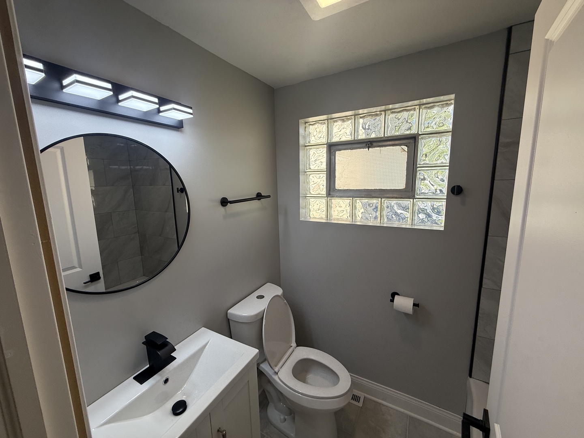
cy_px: 219
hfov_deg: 102.1
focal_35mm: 14
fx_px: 236
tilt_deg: -8.5
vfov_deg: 85.7
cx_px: 292
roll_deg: +0.8
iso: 64
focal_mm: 2.22
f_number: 2.2
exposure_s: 1/245
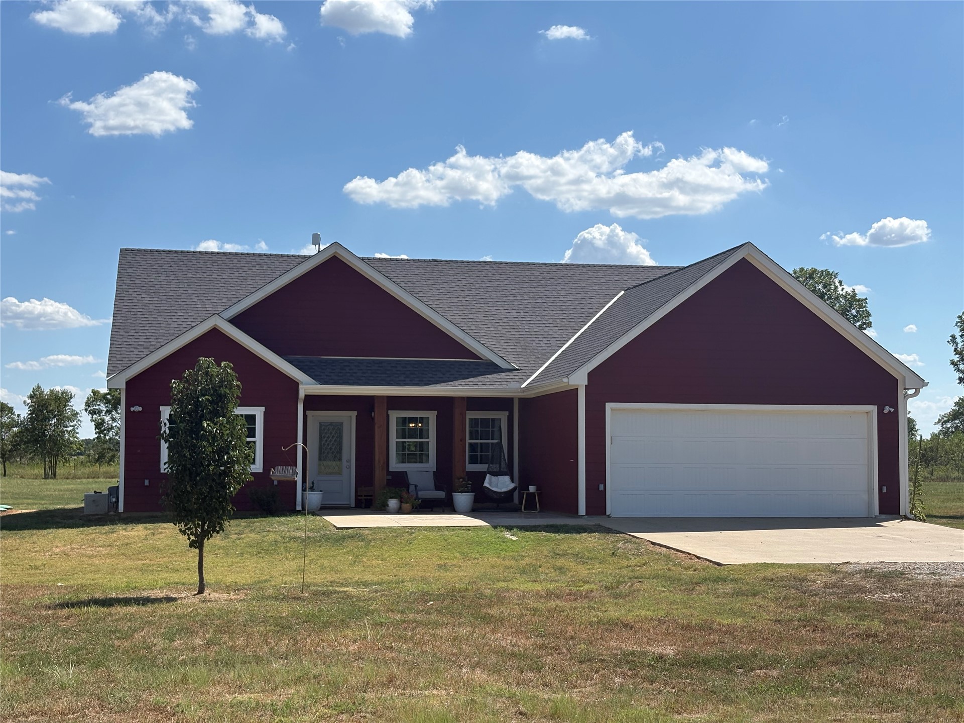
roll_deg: -0.5
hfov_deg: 36.8
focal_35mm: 52
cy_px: 362
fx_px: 1448
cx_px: 482
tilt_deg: +3.8
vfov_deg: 28.0
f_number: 1.6
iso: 32
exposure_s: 1/4329
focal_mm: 5.96
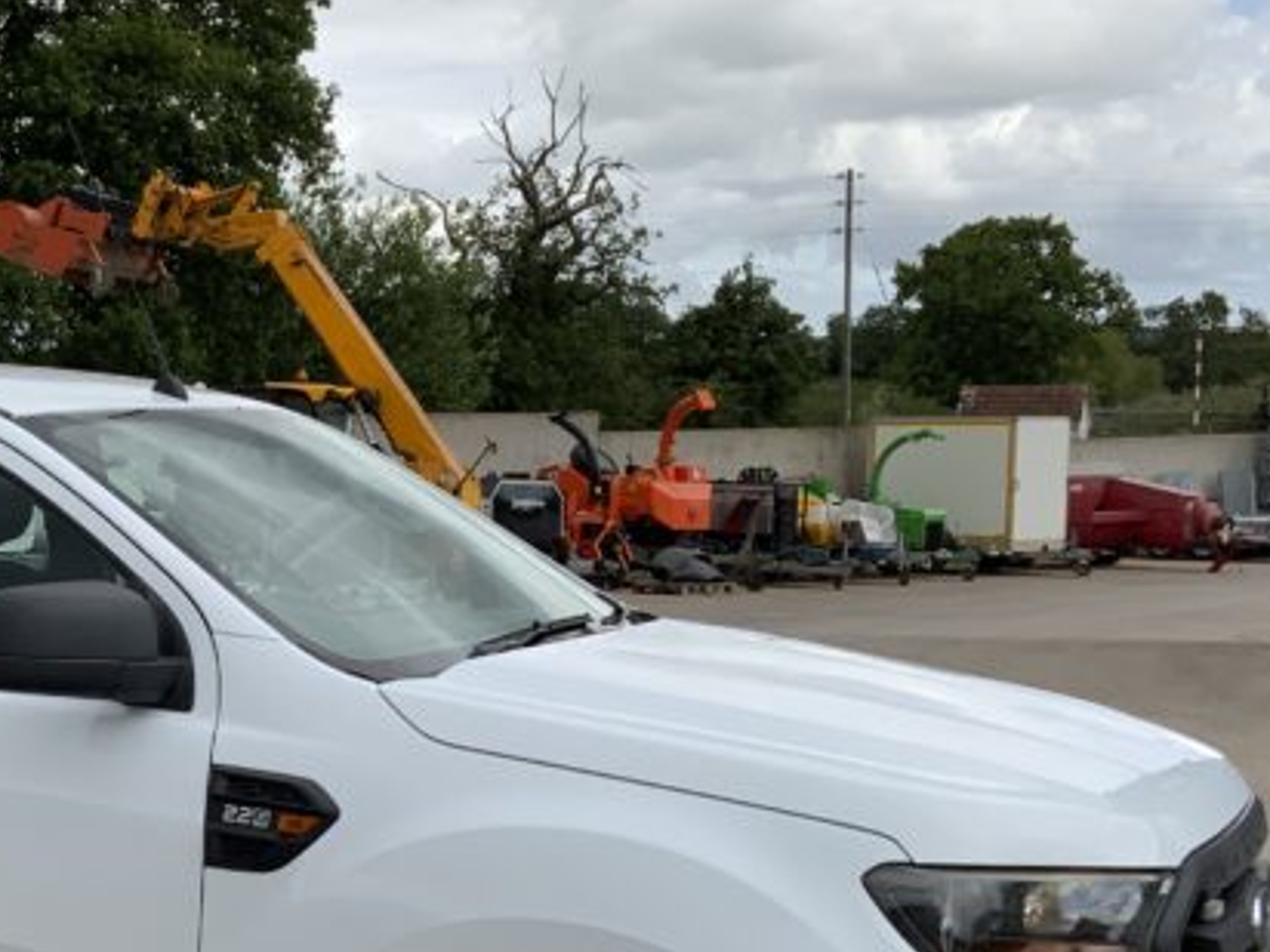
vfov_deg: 20.3
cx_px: 207
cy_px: 706
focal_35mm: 72
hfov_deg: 26.4
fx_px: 2642
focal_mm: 3
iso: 16
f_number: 1.8
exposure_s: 1/1311
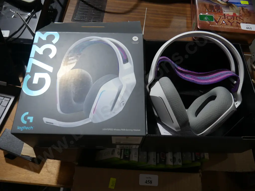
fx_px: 206
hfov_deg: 63.4
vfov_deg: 49.7
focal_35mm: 28
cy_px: 96
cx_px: 128
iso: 200
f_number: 3.5
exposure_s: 1/80
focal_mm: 14
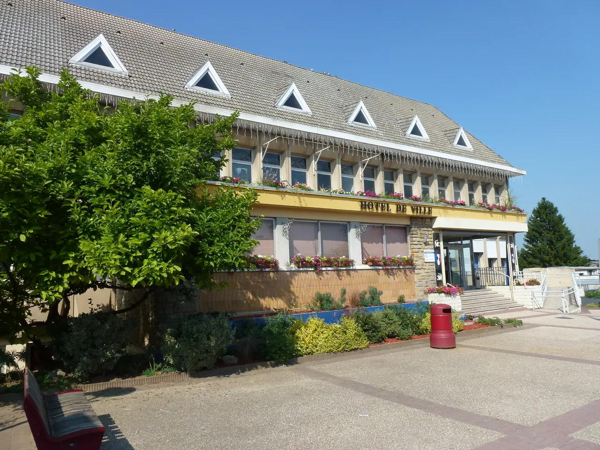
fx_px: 416
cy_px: 225
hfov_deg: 71.6
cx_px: 300
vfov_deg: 56.8
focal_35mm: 24
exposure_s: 1/800
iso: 100
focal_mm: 4.3
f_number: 4
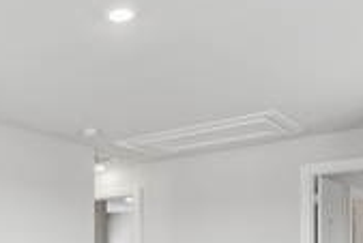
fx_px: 535
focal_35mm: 53
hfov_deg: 34.9
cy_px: 261
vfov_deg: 24.1
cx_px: 24
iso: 100
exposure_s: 1/5
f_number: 13
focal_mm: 14
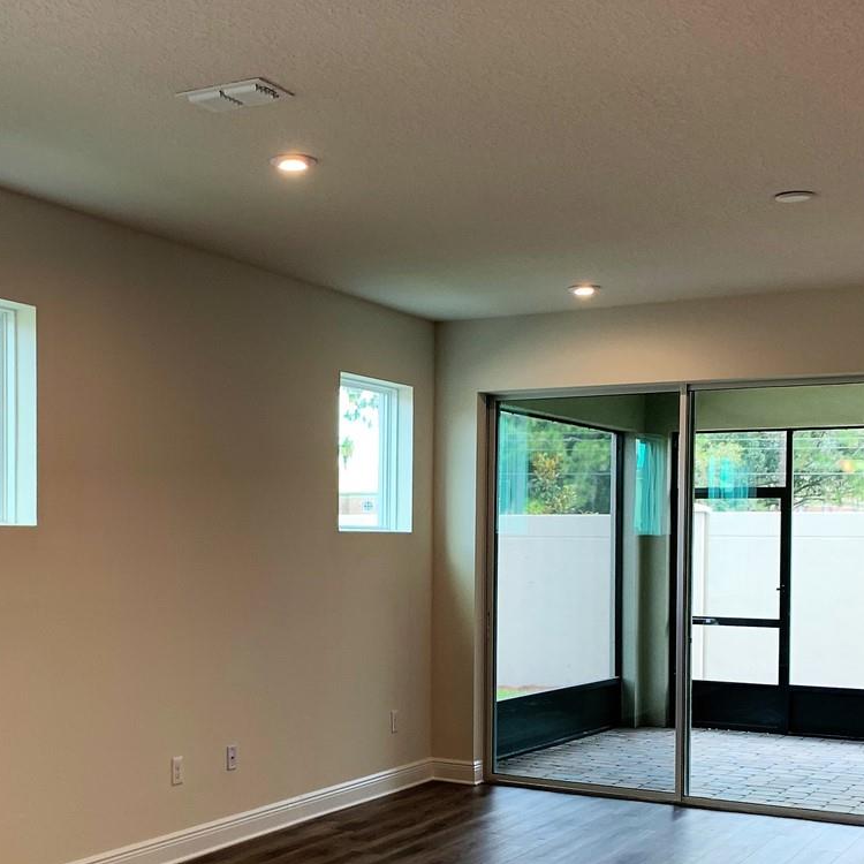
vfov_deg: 34.3
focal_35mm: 49
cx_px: 287
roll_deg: -0.7
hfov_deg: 34.4
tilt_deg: +0.7
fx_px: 1384
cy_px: 581
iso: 64
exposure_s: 1/120
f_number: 1.8
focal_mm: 4.25
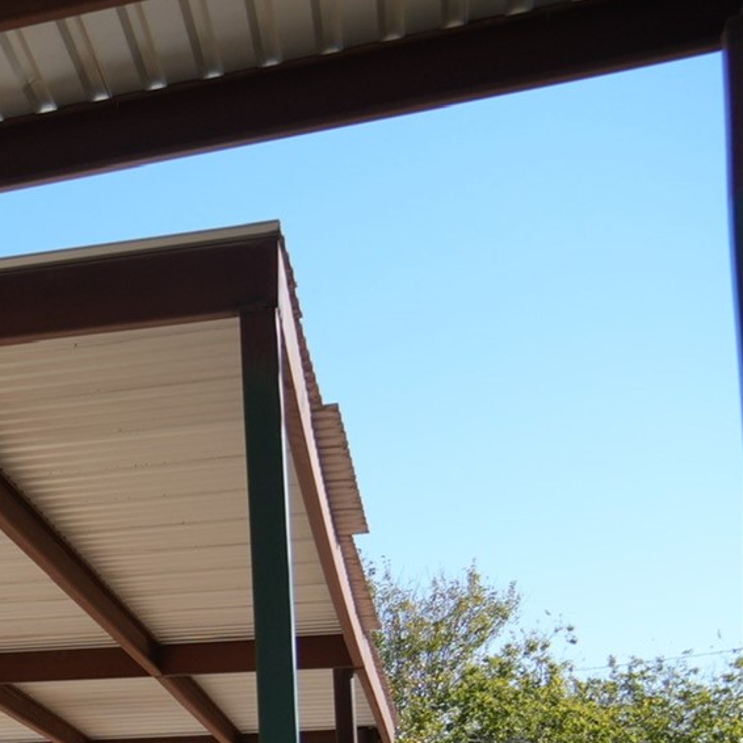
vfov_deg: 18.7
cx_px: -681
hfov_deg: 16.0
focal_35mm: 88
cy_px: 885
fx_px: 2137
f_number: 5.6
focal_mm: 18
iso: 100
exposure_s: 1/320
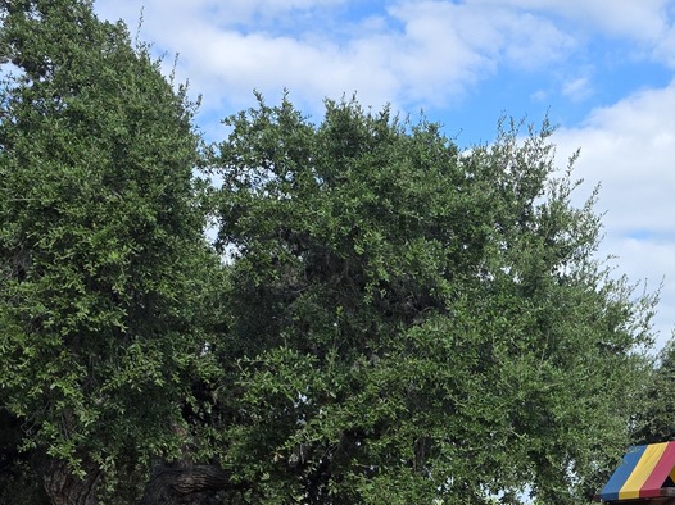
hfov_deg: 29.9
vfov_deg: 21.8
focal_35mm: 63
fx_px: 1228
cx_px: 552
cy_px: 582
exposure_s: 1/2551
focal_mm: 6.3
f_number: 1.7
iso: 80
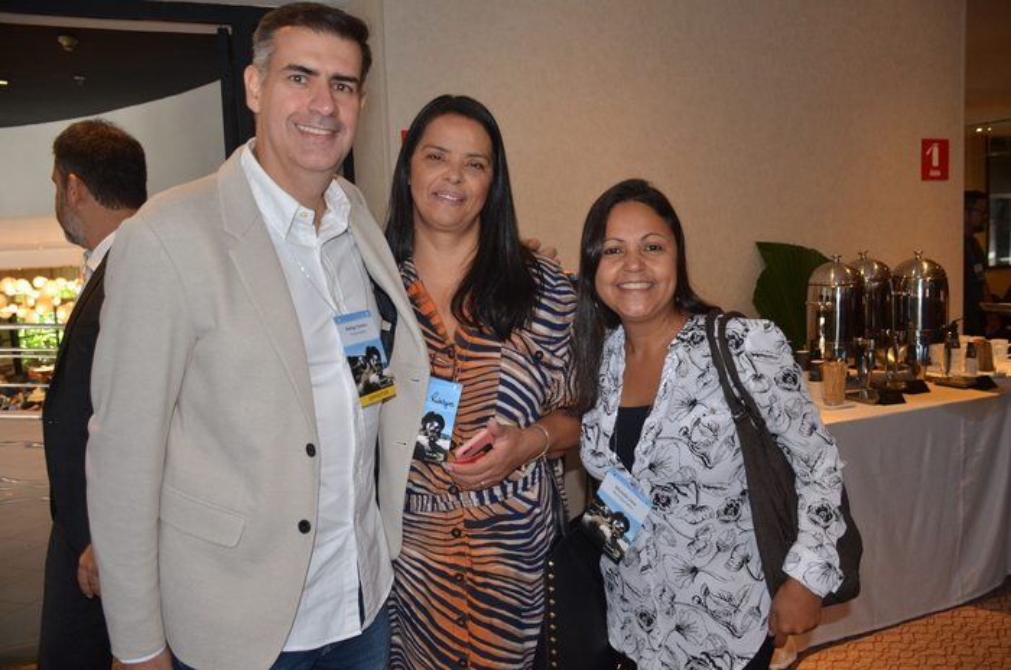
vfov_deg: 43.4
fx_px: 841
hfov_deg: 62.0
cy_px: 335
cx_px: 506
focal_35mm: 30
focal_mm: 20
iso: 800
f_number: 3.5
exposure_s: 1/60
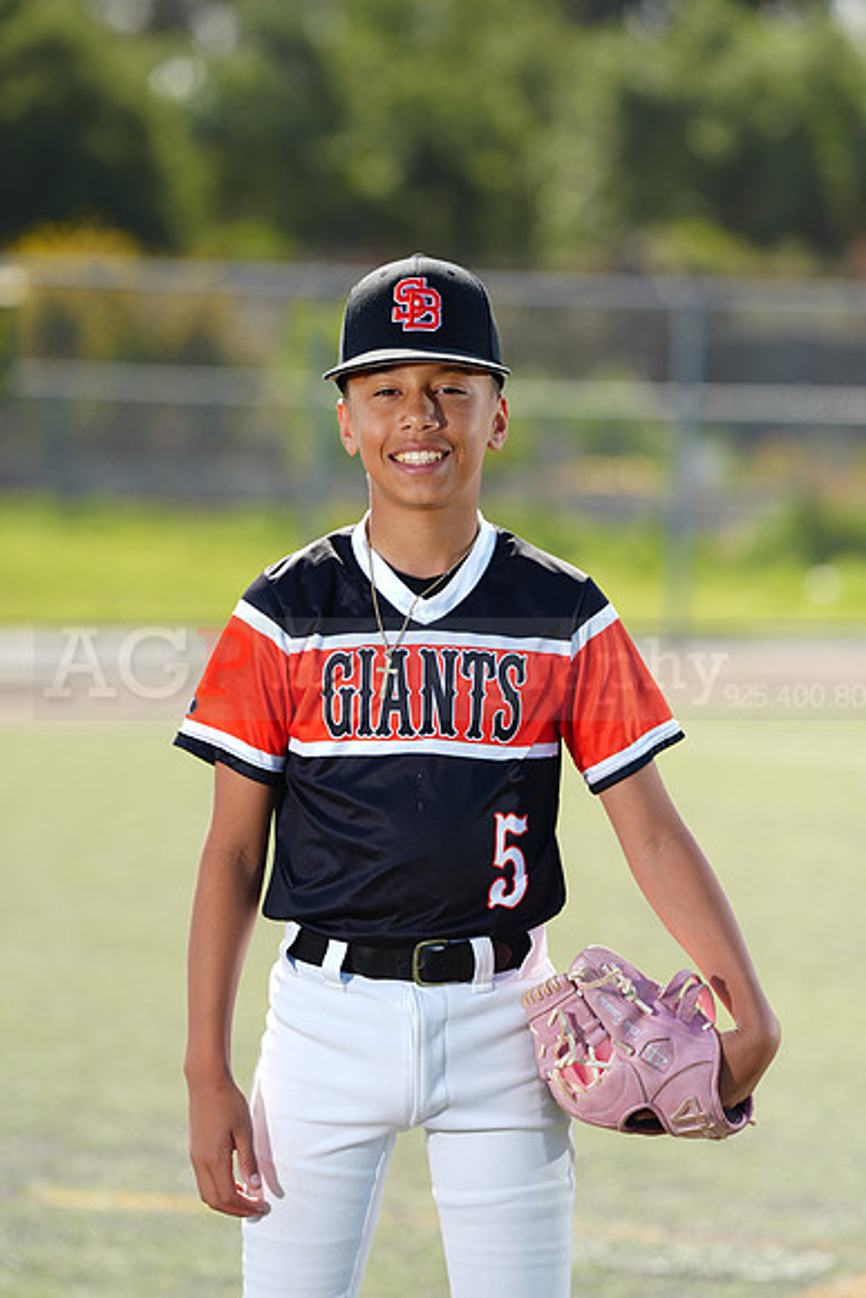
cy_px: 649
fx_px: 7212
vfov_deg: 10.3
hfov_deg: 6.9
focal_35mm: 200
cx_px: 433
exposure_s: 1/250
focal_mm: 200
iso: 64
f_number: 4.5
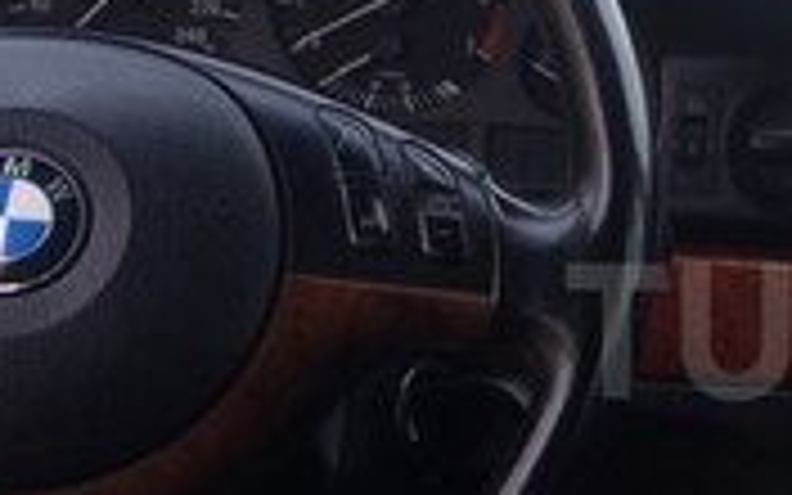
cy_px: 331
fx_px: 2482
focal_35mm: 115
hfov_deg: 17.1
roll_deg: -3.2
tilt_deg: -14.7
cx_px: 1026
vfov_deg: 11.4
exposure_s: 1/247
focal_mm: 4.15
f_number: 2.2
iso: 32
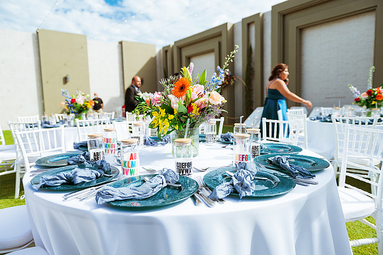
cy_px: 128
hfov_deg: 73.7
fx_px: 255
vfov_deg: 53.2
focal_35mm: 24
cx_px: 192
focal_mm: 24
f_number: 2.8
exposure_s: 1/1600
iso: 100
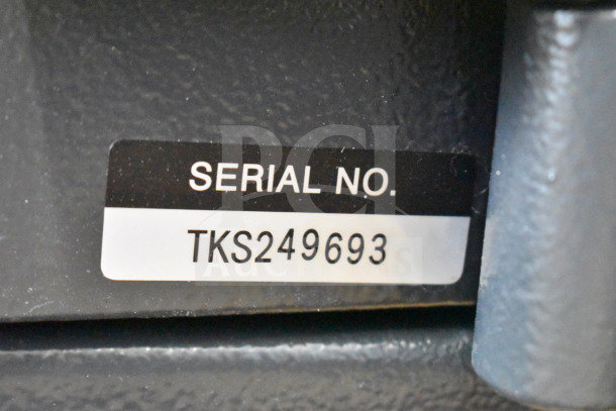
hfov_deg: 24.6
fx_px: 1412
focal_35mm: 82
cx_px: 308
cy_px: 206
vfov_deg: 16.6
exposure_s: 1/100
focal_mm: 55
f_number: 5.6
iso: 22800
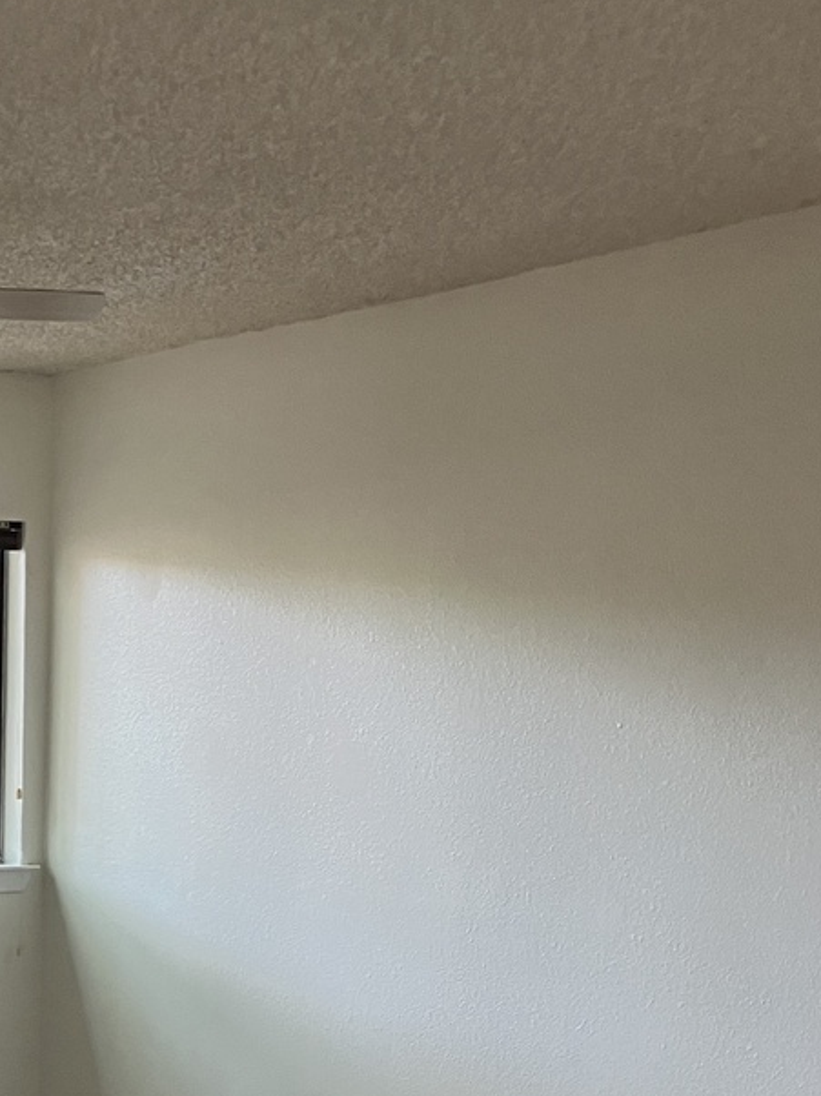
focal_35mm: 67
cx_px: -80
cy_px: 1123
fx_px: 2120
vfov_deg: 27.2
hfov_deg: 20.9
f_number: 1.8
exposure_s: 1/60
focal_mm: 3.99
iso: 80
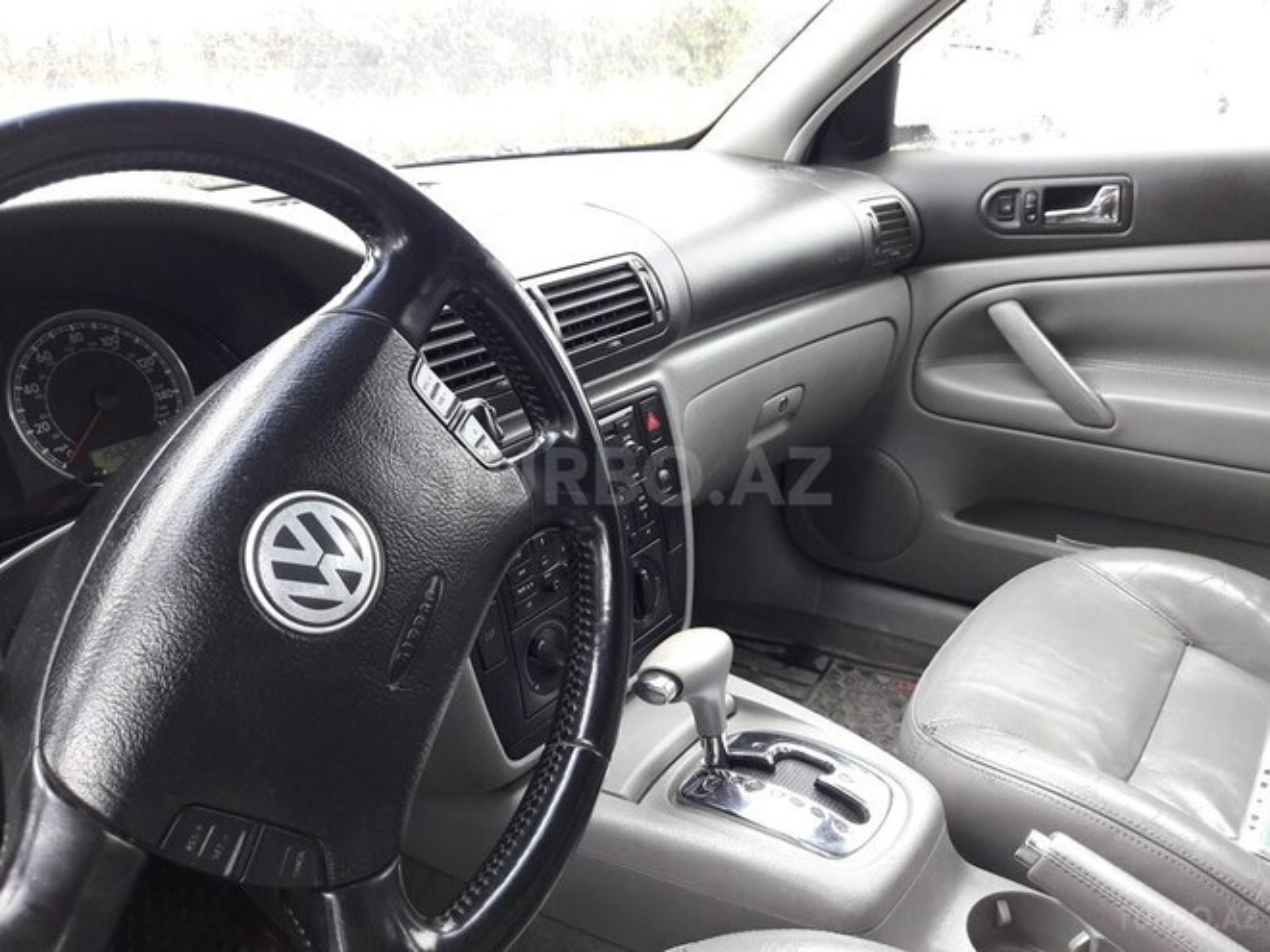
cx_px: 635
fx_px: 1027
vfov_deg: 49.7
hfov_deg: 63.4
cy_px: 476
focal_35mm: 28
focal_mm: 3.7
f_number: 1.9
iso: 100
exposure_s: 1/33
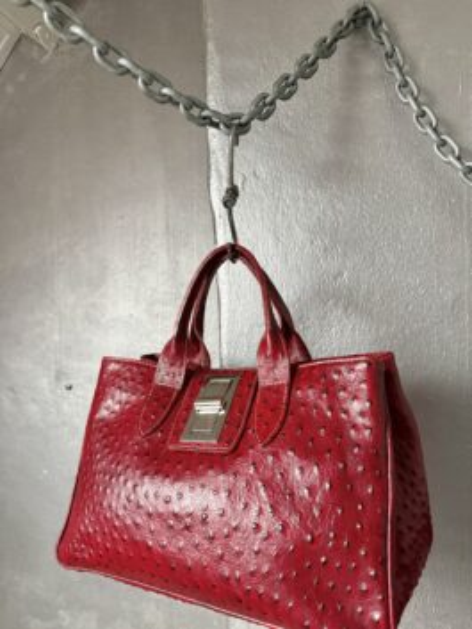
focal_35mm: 24
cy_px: 314
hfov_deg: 56.8
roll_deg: -0.3
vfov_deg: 71.6
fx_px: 436
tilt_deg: +0.0
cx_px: 236
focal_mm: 6.76
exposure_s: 1/52
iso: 800
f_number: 1.78
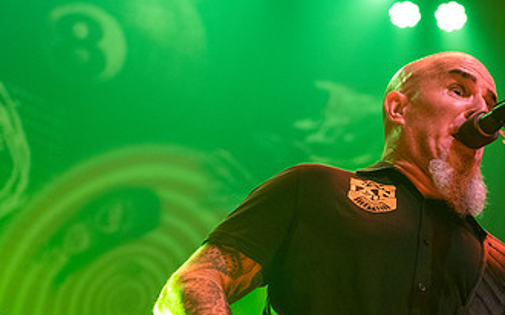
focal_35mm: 107
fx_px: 1472
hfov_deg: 19.2
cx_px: 435
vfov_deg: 12.2
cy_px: 220
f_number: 3.2
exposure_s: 1/400
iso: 2500
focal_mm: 55
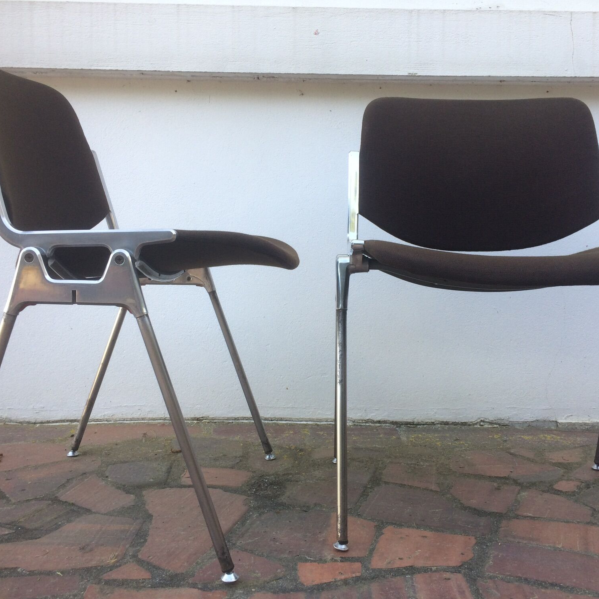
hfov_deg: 47.2
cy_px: 294
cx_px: 318
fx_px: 685
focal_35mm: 35
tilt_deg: -1.6
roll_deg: -1.6
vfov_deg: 47.2
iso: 32
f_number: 2.2
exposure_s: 1/189
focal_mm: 4.15
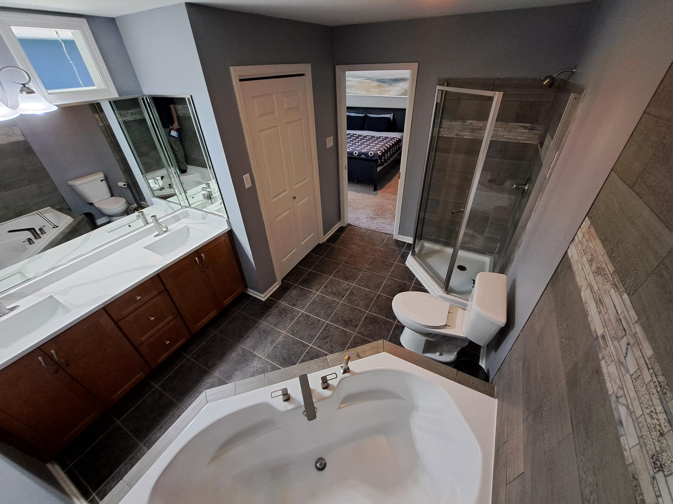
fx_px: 253
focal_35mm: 13
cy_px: 252
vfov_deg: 89.9
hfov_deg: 106.2
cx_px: 336
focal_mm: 1.74
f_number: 2.2
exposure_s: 1/40
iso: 125
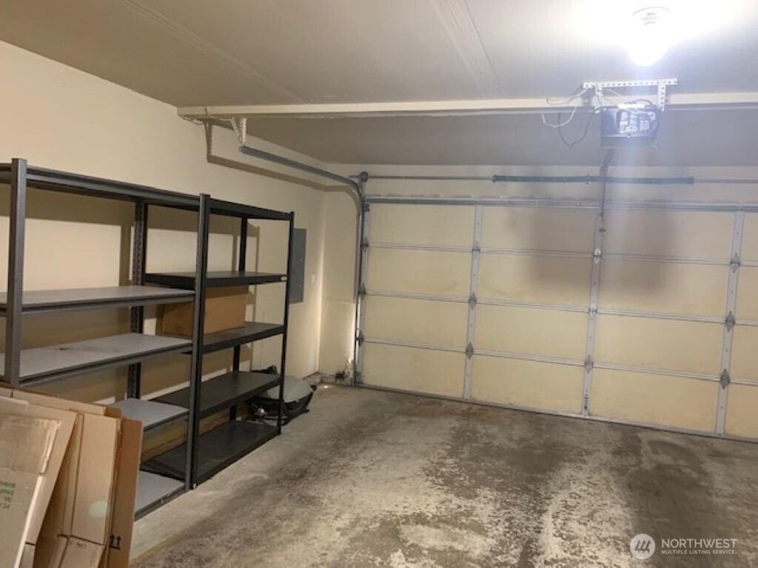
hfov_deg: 67.3
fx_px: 569
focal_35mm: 26
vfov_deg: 53.1
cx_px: 379
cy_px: 284
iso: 250
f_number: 1.8
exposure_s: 1/40
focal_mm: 4.25
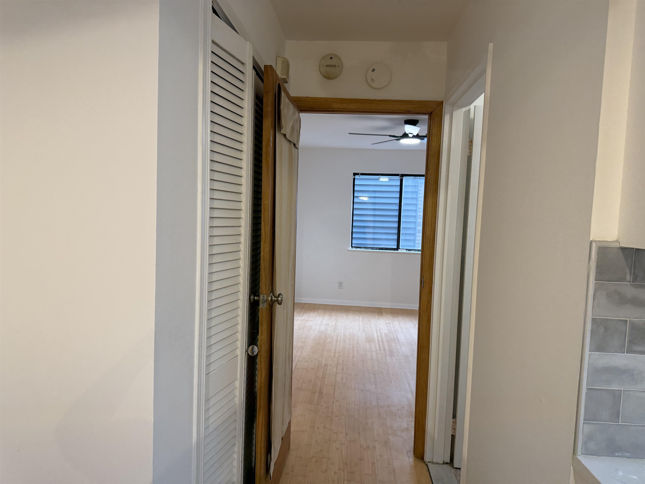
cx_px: 322
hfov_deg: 71.6
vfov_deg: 56.8
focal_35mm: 24
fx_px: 447
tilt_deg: -3.0
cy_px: 242
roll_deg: -2.2
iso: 250
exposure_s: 1/120
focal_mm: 6.76
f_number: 1.78
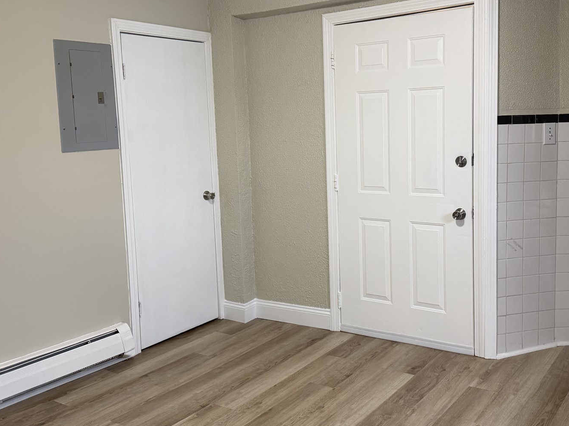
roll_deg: +2.4
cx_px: 313
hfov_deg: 50.1
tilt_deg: -6.0
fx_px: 608
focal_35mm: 37
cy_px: 182
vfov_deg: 38.6
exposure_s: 1/60
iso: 250
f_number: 1.78
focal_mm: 6.76
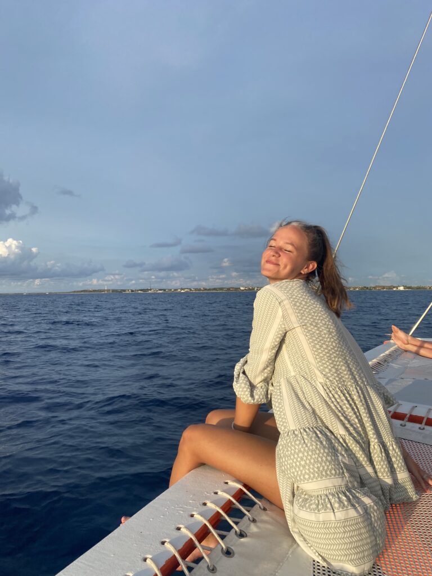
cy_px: 288
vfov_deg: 67.3
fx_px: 433
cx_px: 216
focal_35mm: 26
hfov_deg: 53.1
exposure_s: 1/1412
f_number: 1.8
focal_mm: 4.25
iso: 32
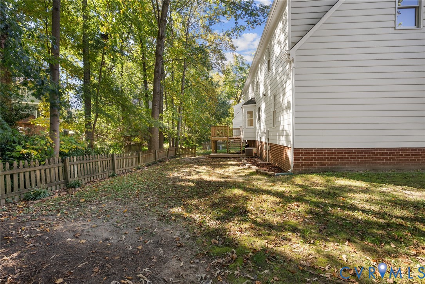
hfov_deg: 96.7
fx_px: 189
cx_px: 212
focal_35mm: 16
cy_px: 142
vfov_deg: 73.8
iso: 100
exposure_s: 1/8
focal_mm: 16
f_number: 4
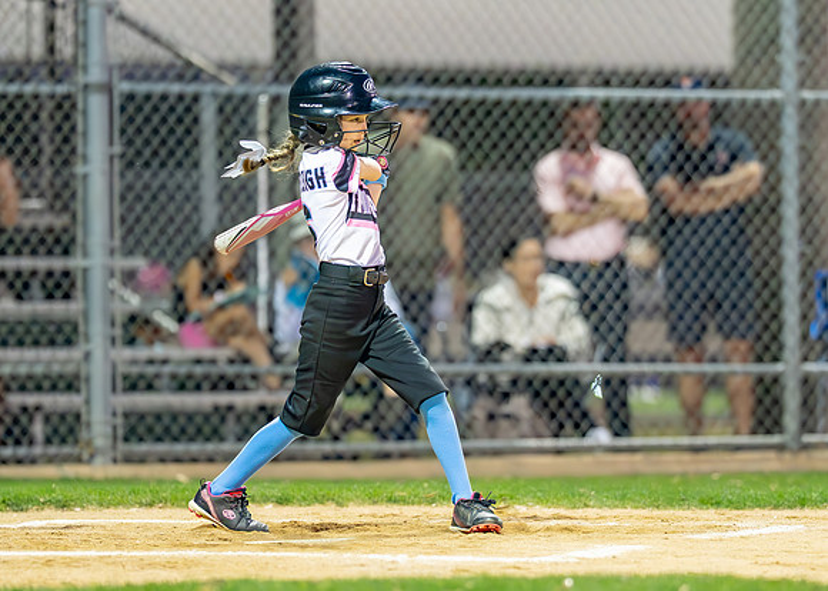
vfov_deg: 4.3
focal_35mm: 337
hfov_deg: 6.0
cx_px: 422
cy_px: 254
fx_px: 7919
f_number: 1.8
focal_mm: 135
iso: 6400
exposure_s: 1/1250
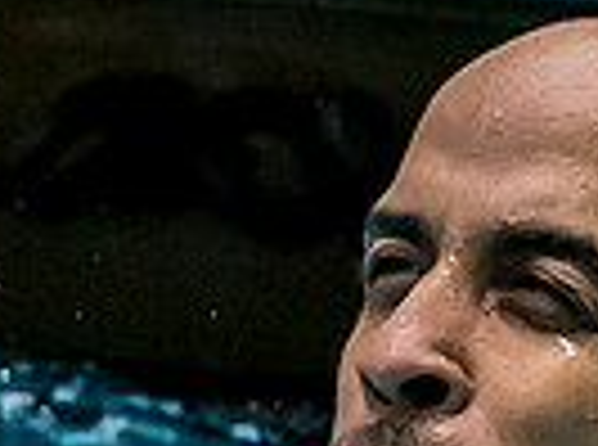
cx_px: 541
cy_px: 407
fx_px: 54925
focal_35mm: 3188
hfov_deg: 0.6
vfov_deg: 0.5
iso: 3200
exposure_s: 1/800
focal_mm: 200
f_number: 2.8
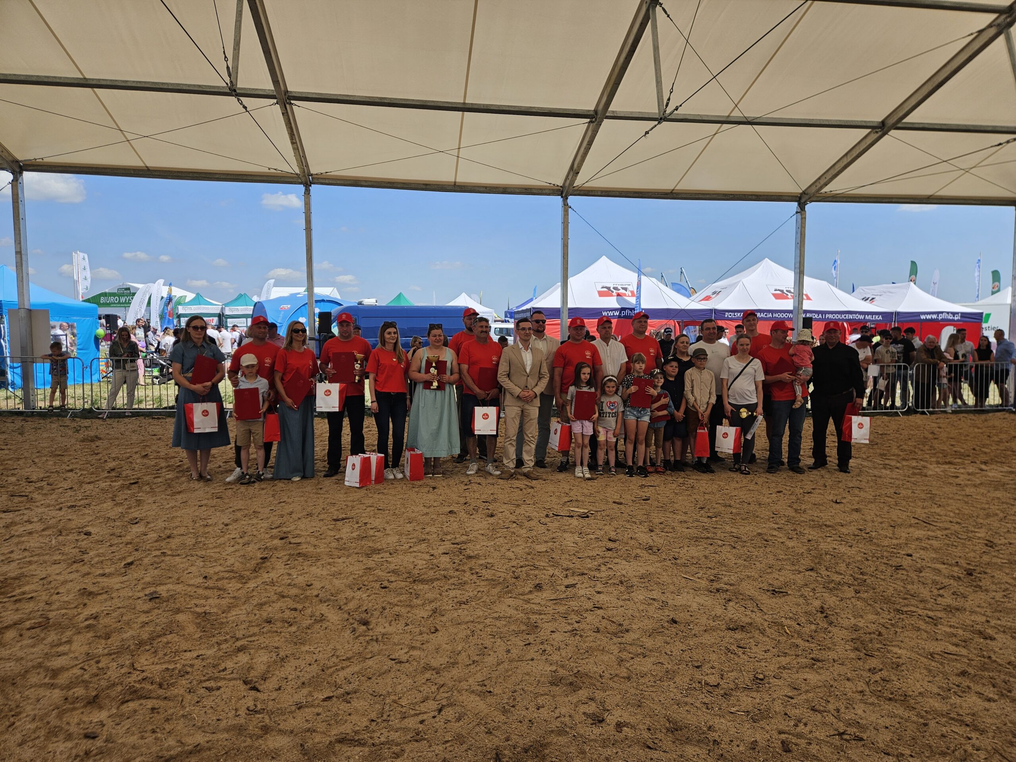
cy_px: 381
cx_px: 508
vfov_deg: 58.9
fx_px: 675
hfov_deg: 73.9
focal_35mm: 23
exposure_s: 1/1559
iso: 25
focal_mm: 5.4
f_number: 1.8
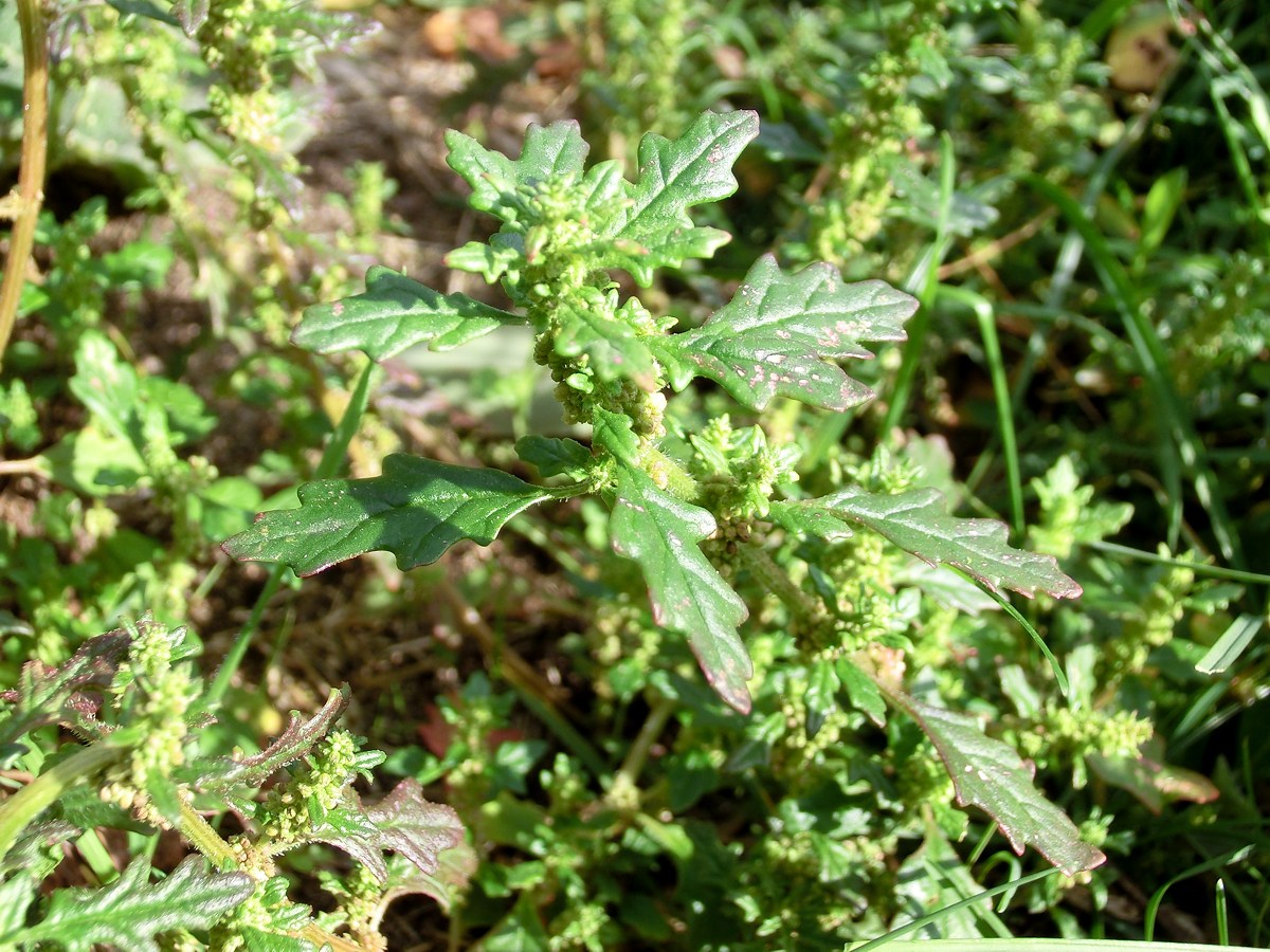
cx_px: 635
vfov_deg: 34.3
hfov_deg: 44.8
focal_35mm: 42
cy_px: 476
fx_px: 1541
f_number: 4
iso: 100
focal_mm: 7.38
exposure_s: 1/250
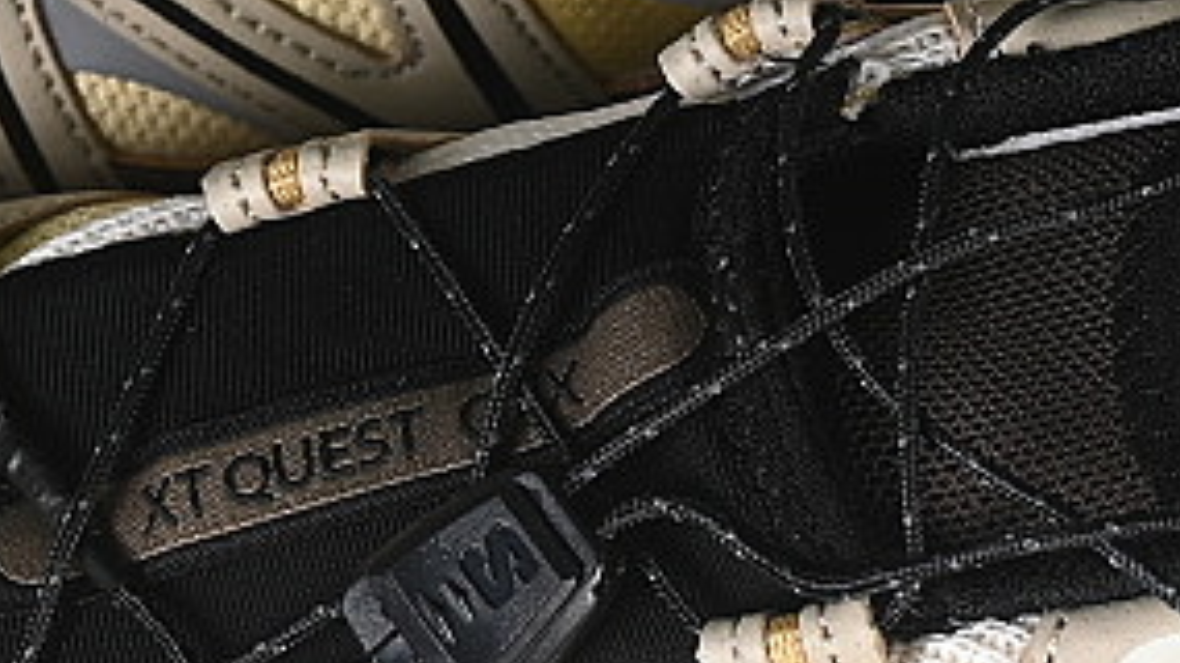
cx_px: 741
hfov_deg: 7.2
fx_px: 9320
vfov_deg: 4.1
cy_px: 249
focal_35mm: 298
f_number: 7.1
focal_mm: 50
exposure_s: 1/60
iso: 160
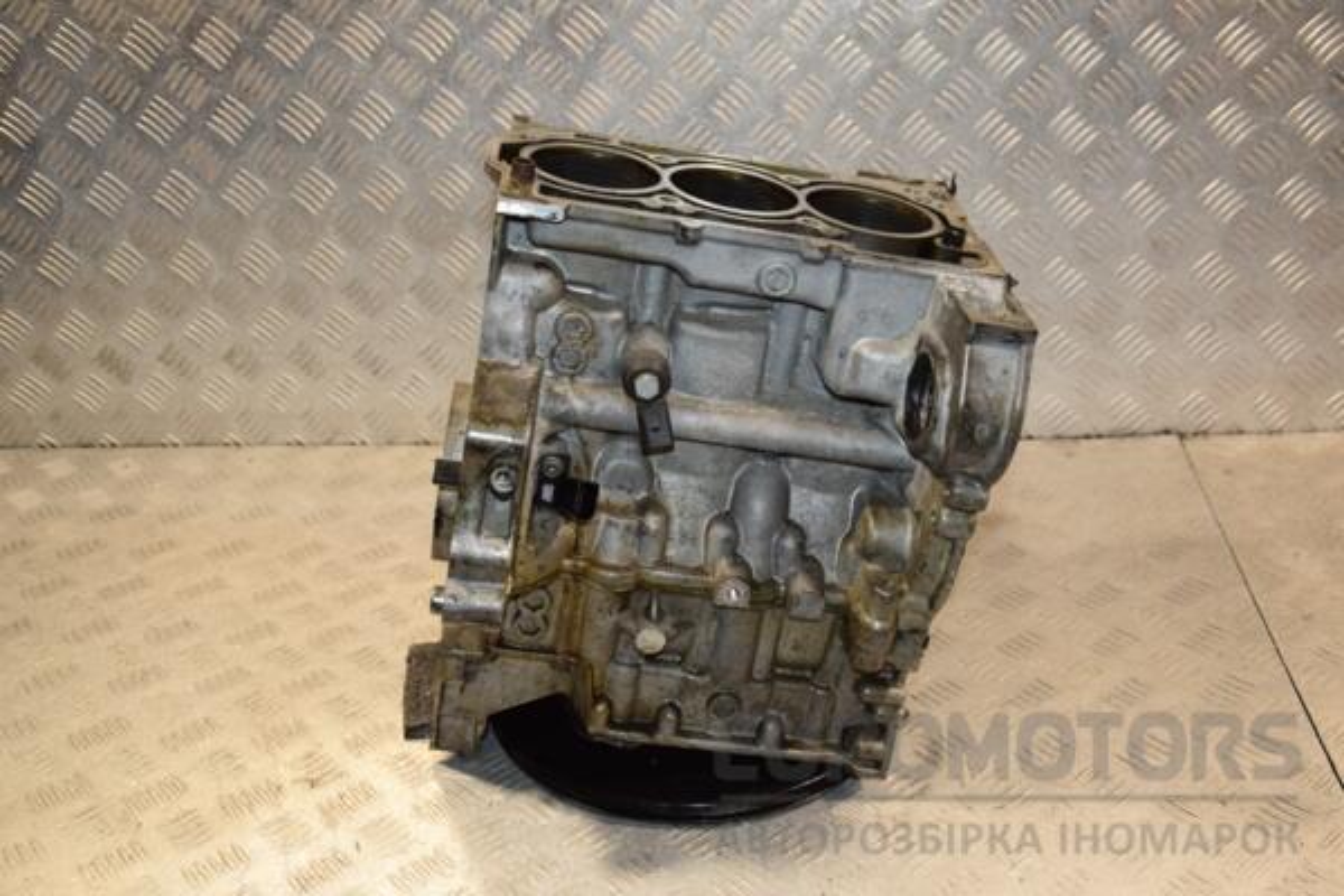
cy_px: 448
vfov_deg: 34.2
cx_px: 672
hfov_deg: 49.6
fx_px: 1456
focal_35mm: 39
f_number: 5
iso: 800
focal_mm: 26
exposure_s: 1/200
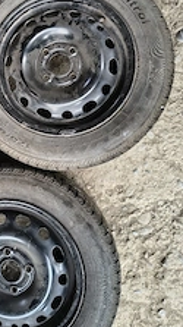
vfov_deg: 42.9
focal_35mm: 47
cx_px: -22
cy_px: 100
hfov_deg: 23.7
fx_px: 407
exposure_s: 1/100
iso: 358
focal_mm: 5.56
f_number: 1.8
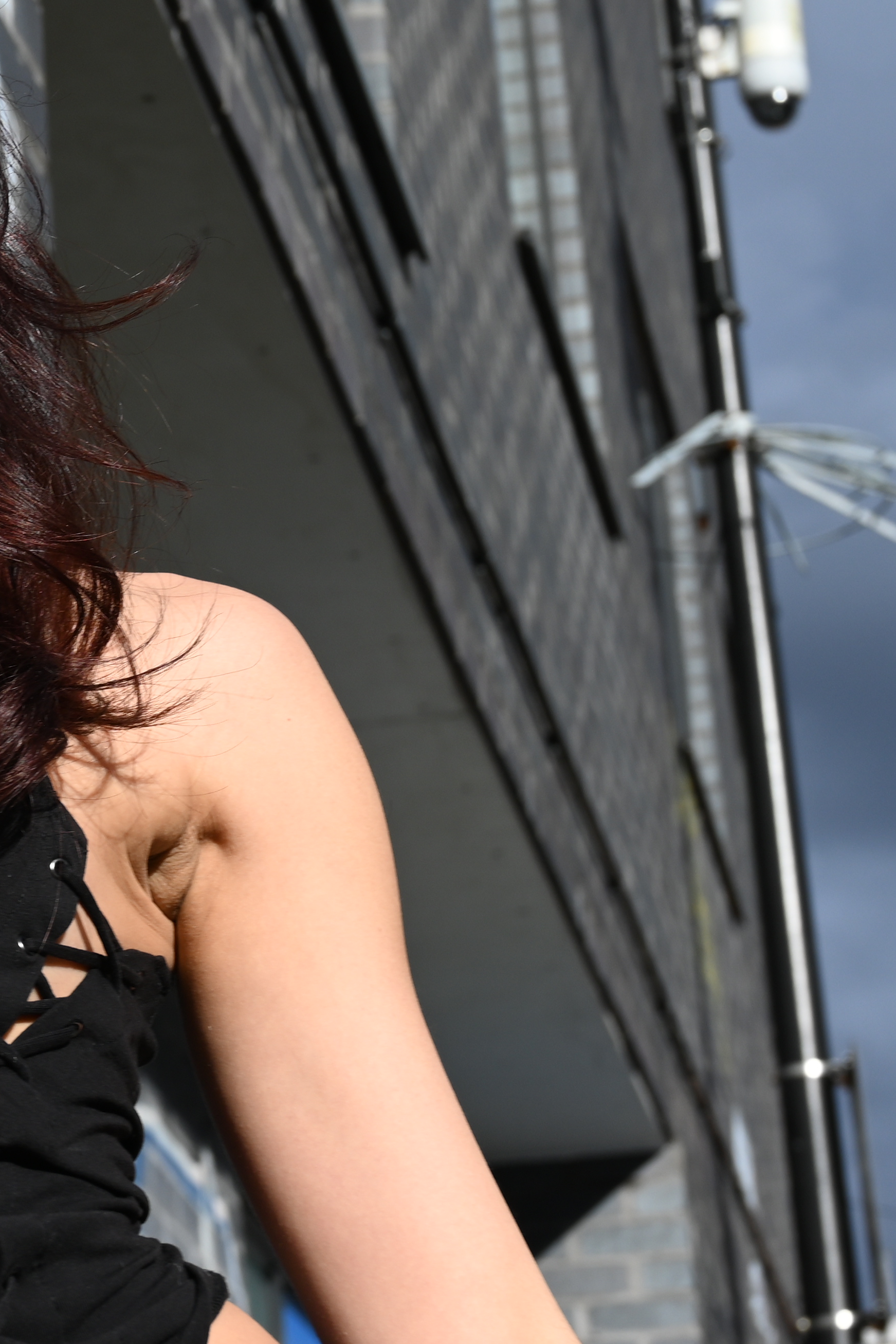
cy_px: 529
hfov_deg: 11.1
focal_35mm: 120
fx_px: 4479
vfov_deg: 17.0
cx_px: -290
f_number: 6.3
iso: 100
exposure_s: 1/500
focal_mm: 38
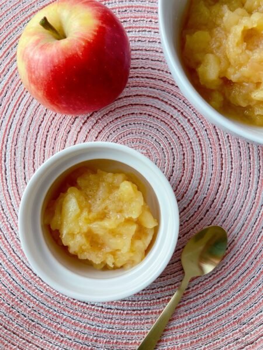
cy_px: 175
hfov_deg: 49.7
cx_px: 132
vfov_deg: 63.4
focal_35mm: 28
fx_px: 284
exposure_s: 1/100
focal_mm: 3.99
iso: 50
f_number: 1.8
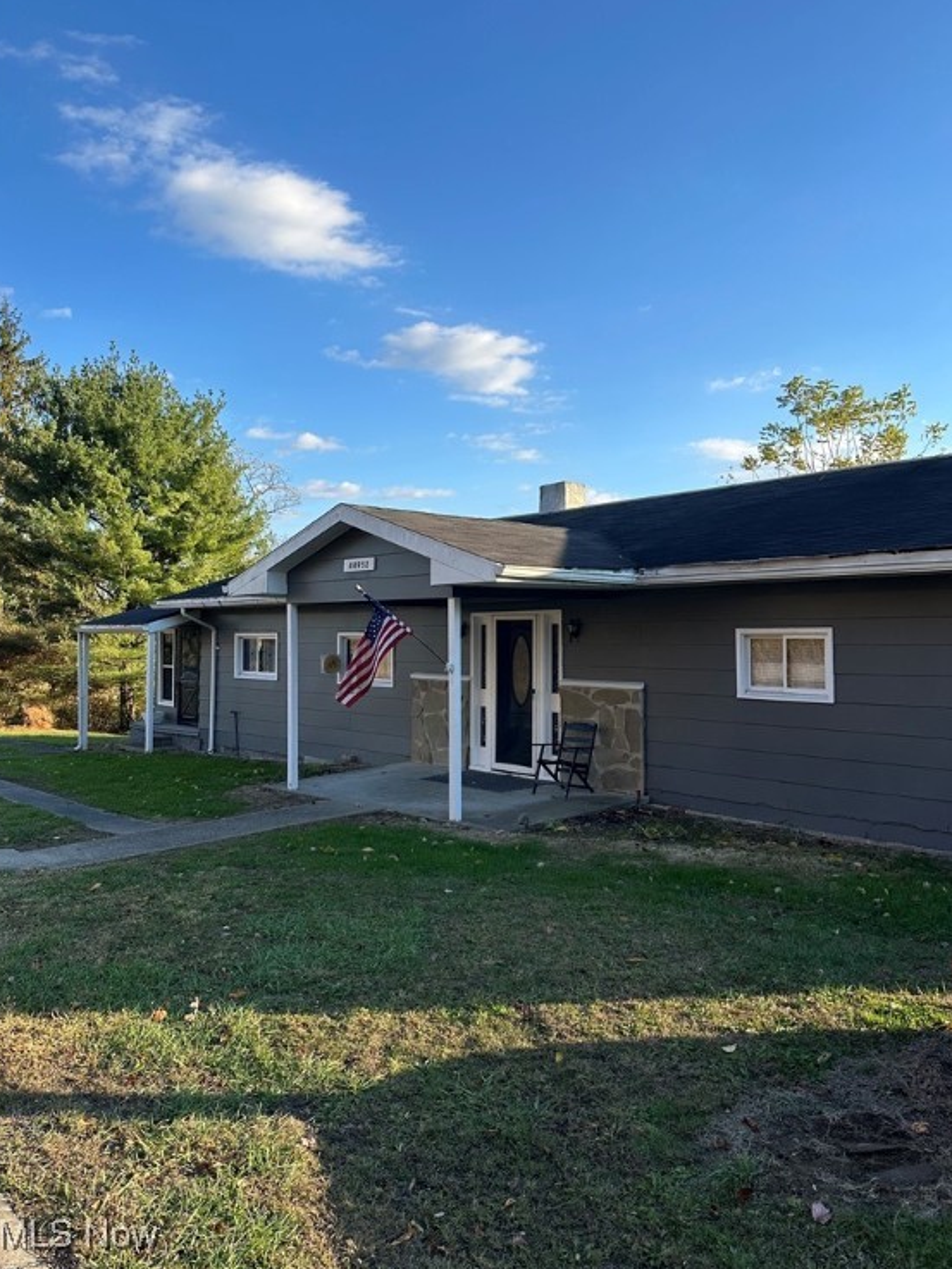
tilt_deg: +2.4
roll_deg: -0.3
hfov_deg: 54.9
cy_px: 611
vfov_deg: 69.4
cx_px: 484
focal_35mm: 25
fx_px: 916
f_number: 1.78
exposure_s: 1/1779
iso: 80
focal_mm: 6.86
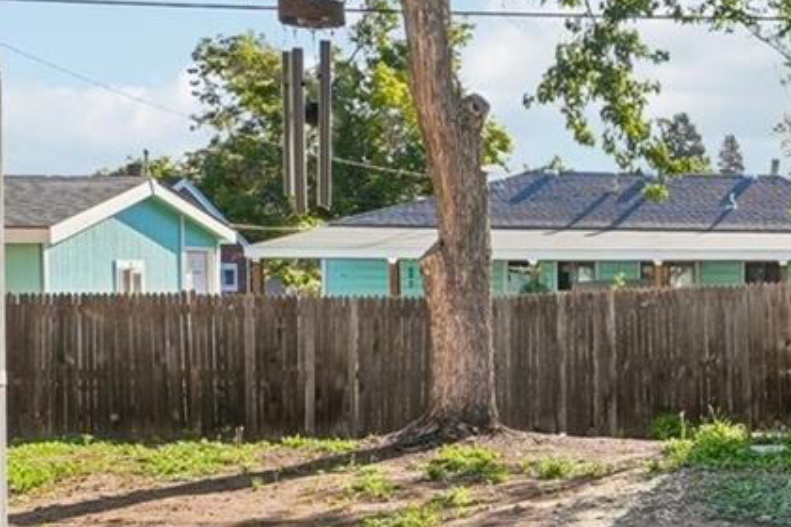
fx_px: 1382
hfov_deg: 27.2
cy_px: 286
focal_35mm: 63
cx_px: 1006
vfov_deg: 21.6
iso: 100
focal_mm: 11
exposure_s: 1/125
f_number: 8
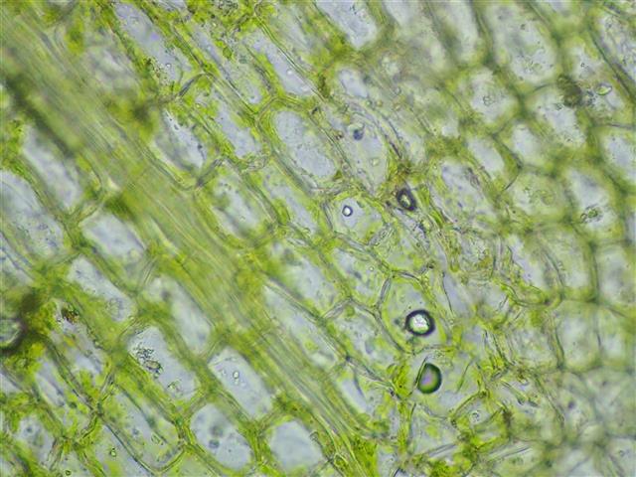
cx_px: 318
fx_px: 1121
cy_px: 238
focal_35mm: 61
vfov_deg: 24.0
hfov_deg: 31.7
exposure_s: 1/60
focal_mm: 11.01
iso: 250
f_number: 3.6
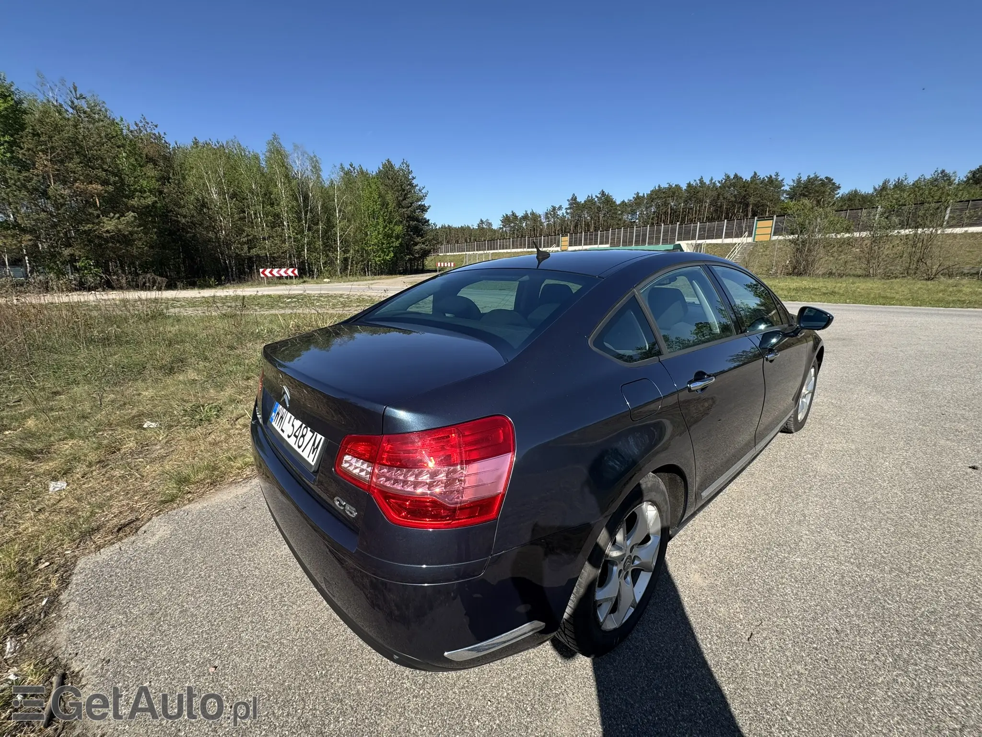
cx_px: 491
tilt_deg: -13.4
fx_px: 397
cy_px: 368
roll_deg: +1.1
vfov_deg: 85.7
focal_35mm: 14
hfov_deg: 102.1
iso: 50
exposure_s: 1/741
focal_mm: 2.22
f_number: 2.2
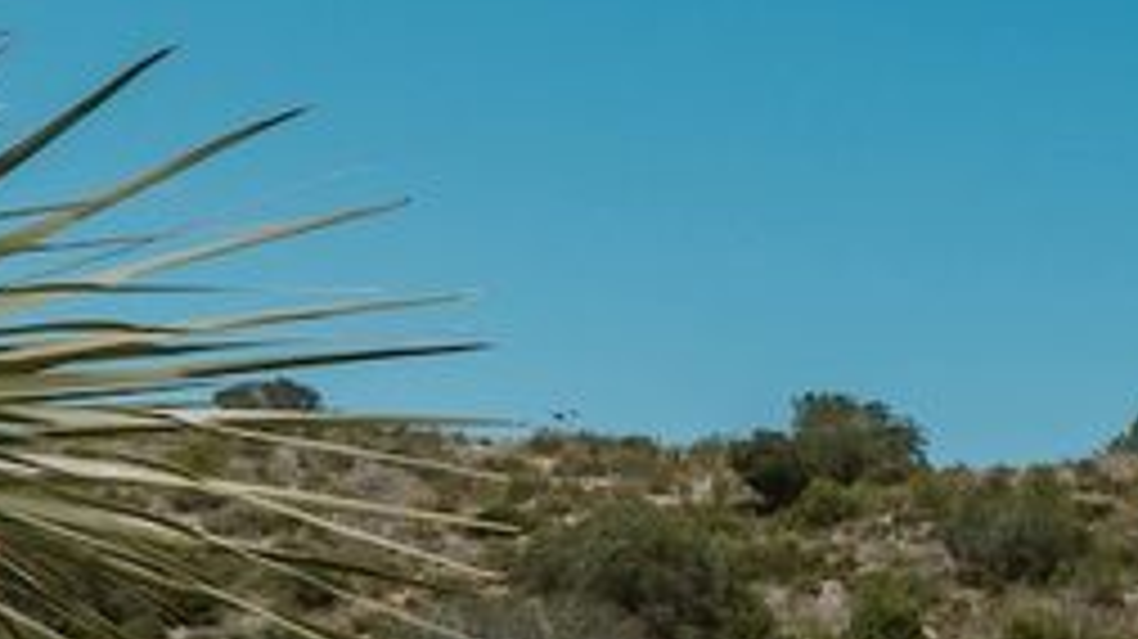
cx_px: 1916
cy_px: 808
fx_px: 3197
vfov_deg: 11.2
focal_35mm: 106
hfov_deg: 17.3
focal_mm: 16
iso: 64
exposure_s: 1/320
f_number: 10
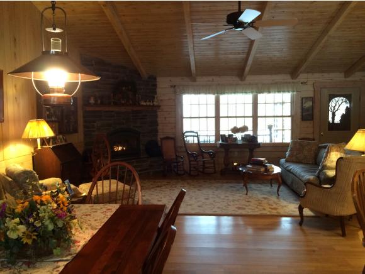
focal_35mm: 30
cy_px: 137
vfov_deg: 46.9
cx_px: 182
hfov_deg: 59.9
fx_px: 317
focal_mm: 4.12
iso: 200
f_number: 2.2
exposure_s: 1/30
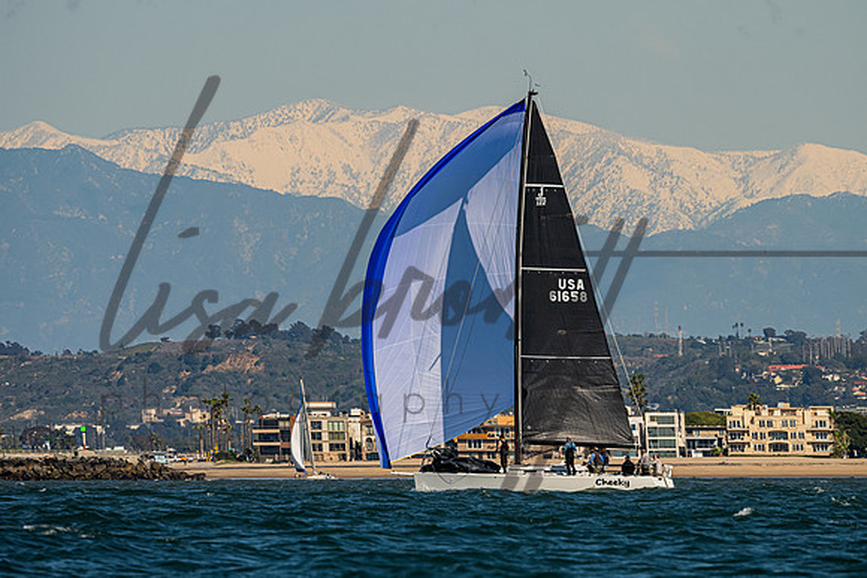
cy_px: 229
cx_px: 493
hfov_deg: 4.1
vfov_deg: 2.7
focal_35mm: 507
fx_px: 12218
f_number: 9
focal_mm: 400
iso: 400
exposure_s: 1/2000
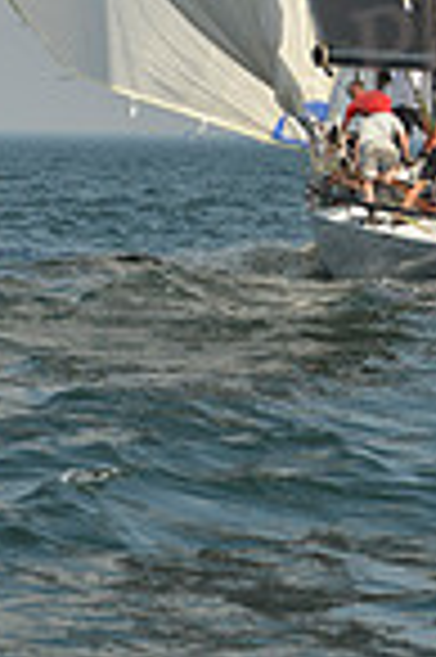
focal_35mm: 366
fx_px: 6664
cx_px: 119
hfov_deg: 3.7
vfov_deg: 5.5
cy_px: -644
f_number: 7.1
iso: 200
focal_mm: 92
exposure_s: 1/1250
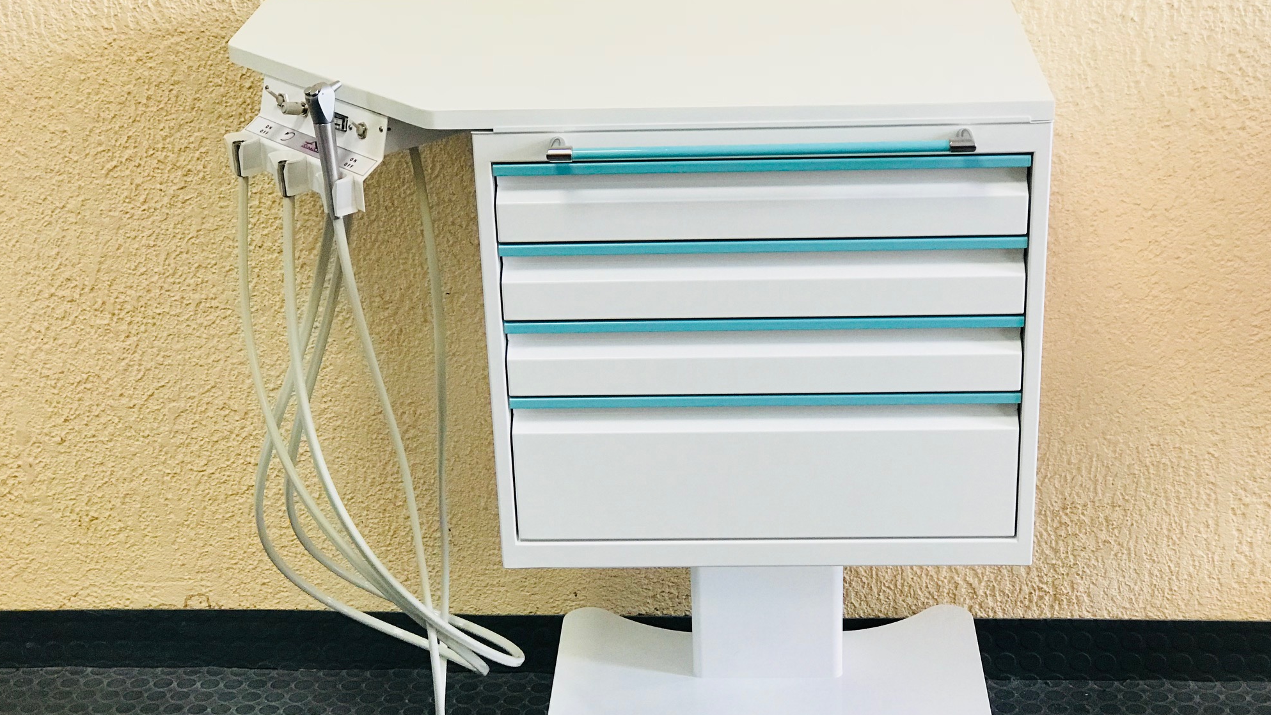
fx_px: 2123
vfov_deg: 19.1
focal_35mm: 63
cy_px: 427
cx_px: 636
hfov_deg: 33.3
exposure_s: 1/50
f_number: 2.8
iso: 100
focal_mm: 6.6
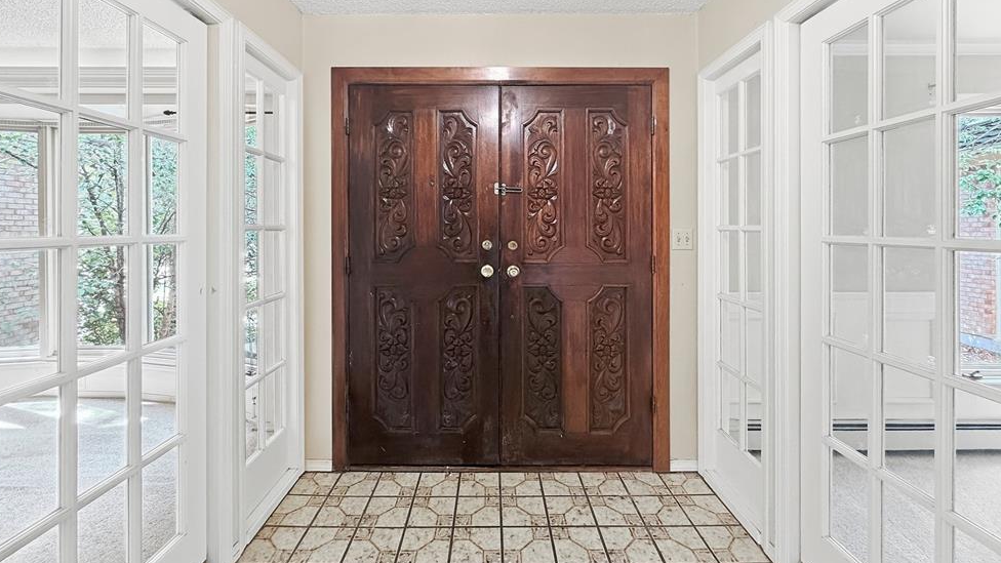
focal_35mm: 16
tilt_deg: +0.2
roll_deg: +0.6
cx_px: 493
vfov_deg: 66.4
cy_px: 224
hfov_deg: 99.4
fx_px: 425
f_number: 2.2
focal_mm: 2.2
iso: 250
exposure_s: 1/60
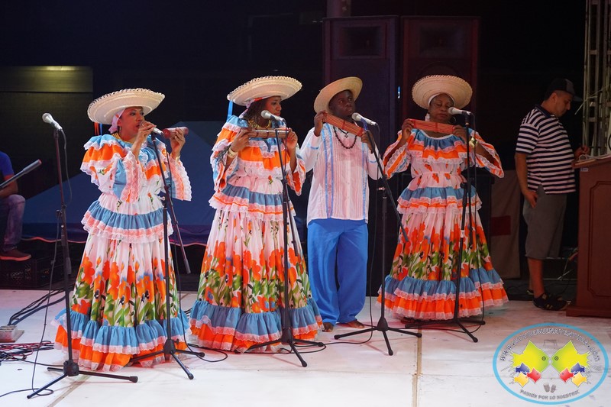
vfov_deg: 22.3
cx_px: 306
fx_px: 1035
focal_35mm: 61
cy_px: 204
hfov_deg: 32.9
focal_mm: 61
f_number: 5.6
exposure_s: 1/320
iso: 4000
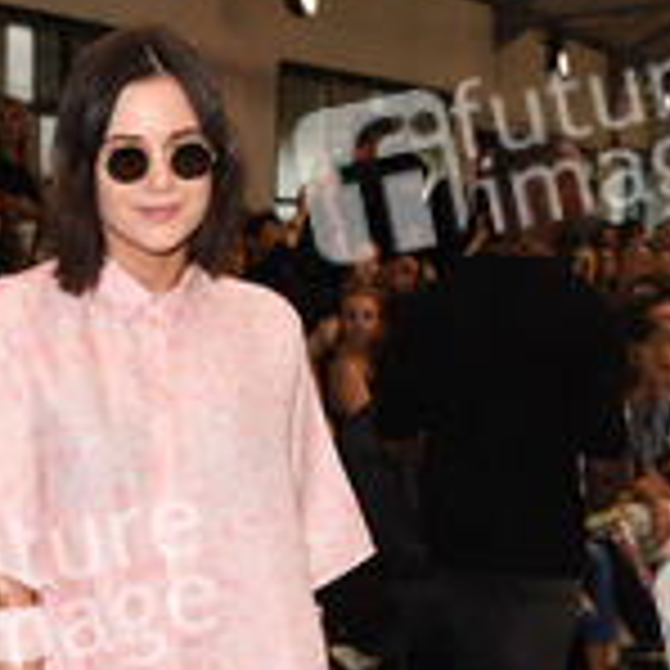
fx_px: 1599
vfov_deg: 21.7
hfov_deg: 23.3
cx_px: 119
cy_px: 832
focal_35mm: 73
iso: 1250
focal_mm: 32
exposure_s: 1/200
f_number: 5.6
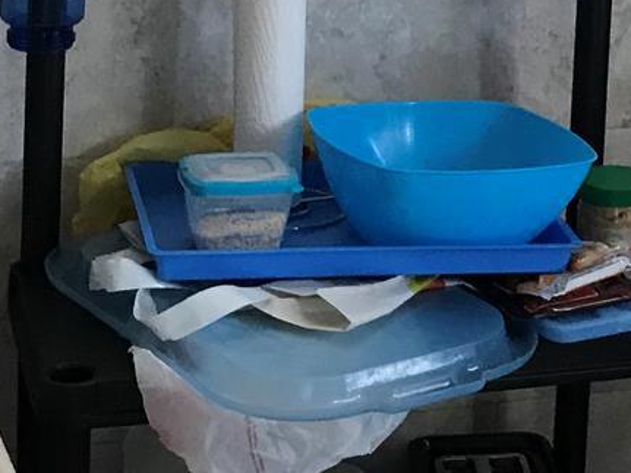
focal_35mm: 133
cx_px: 641
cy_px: -113
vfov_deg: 10.9
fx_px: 2424
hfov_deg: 14.6
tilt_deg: -9.0
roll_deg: -4.7
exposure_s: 1/30
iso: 40
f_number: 1.8
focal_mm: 3.99
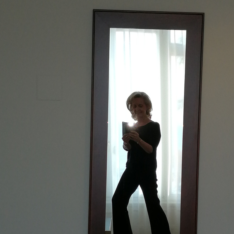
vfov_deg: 20.8
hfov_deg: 20.9
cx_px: 143
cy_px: 158
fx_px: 635
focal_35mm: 83
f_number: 2.2
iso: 80
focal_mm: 3.95
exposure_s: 1/100
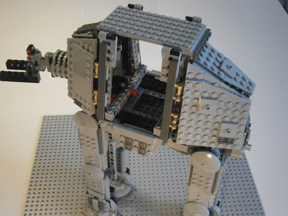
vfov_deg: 30.9
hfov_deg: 40.4
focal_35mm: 47
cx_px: 144
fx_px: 391
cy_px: 108
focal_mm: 8.3
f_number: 3.4
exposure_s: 1/80
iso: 800
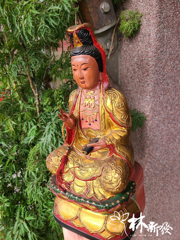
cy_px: 120
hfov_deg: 53.1
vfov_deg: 67.3
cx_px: 90
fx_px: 180
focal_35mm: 26
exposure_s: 1/130
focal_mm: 5.4
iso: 40
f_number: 1.8
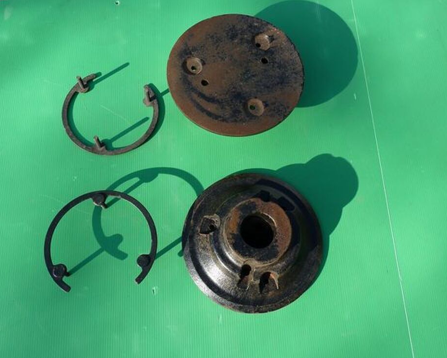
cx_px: 226
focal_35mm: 32
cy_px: 182
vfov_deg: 45.8
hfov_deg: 55.7
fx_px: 423
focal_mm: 5
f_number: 4
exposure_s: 1/250
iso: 80
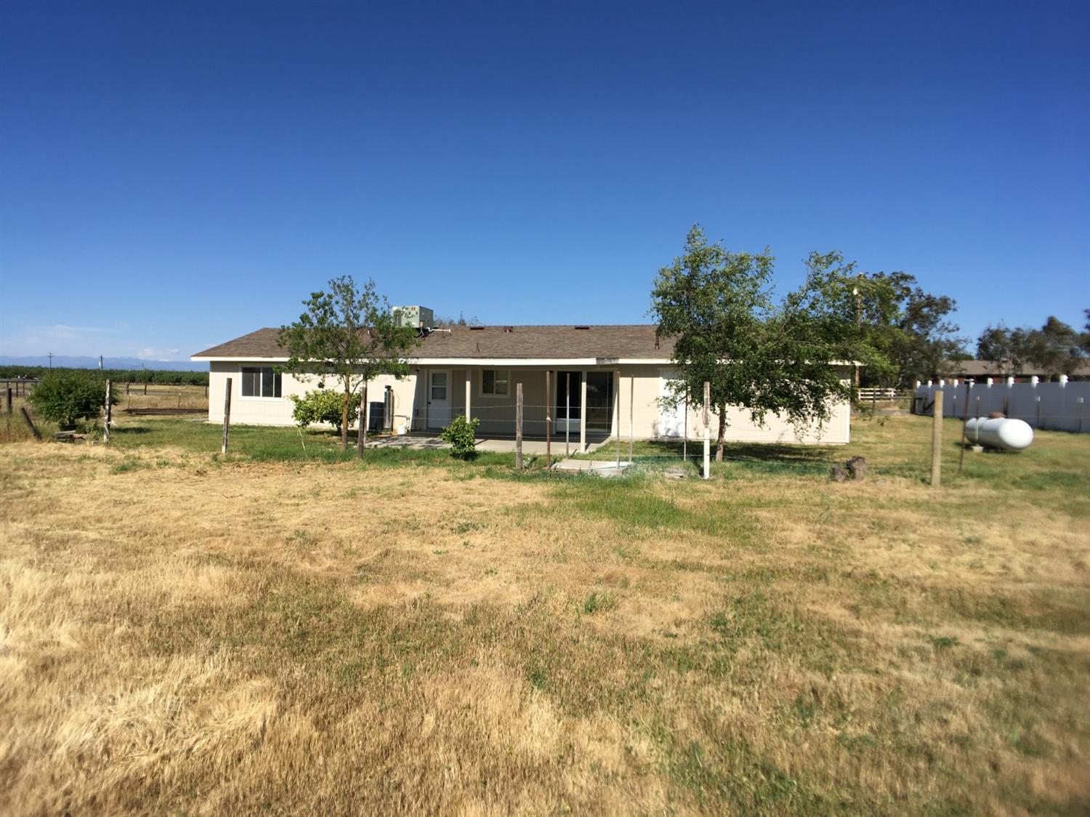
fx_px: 913
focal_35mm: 29
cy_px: 408
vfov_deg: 48.2
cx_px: 545
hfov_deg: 61.7
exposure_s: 1/1832
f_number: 2.2
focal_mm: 4.15
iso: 25
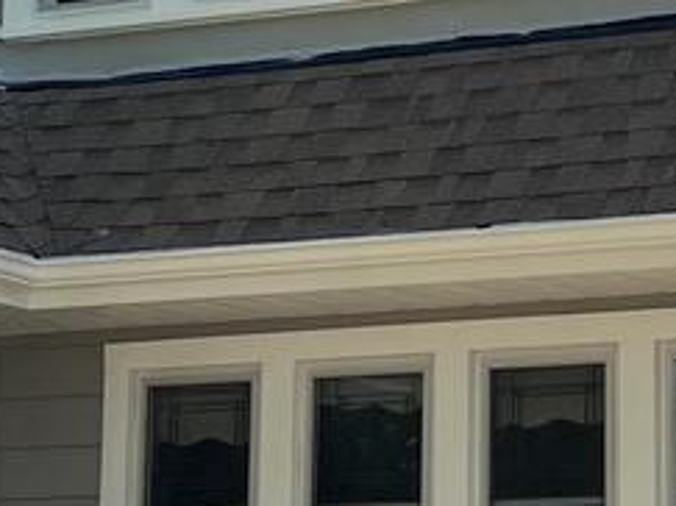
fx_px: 2674
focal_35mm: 137
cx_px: 562
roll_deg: +0.6
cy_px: 220
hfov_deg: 14.3
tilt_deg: +10.6
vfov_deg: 10.8
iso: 50
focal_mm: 5.7
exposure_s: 1/2045
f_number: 1.5
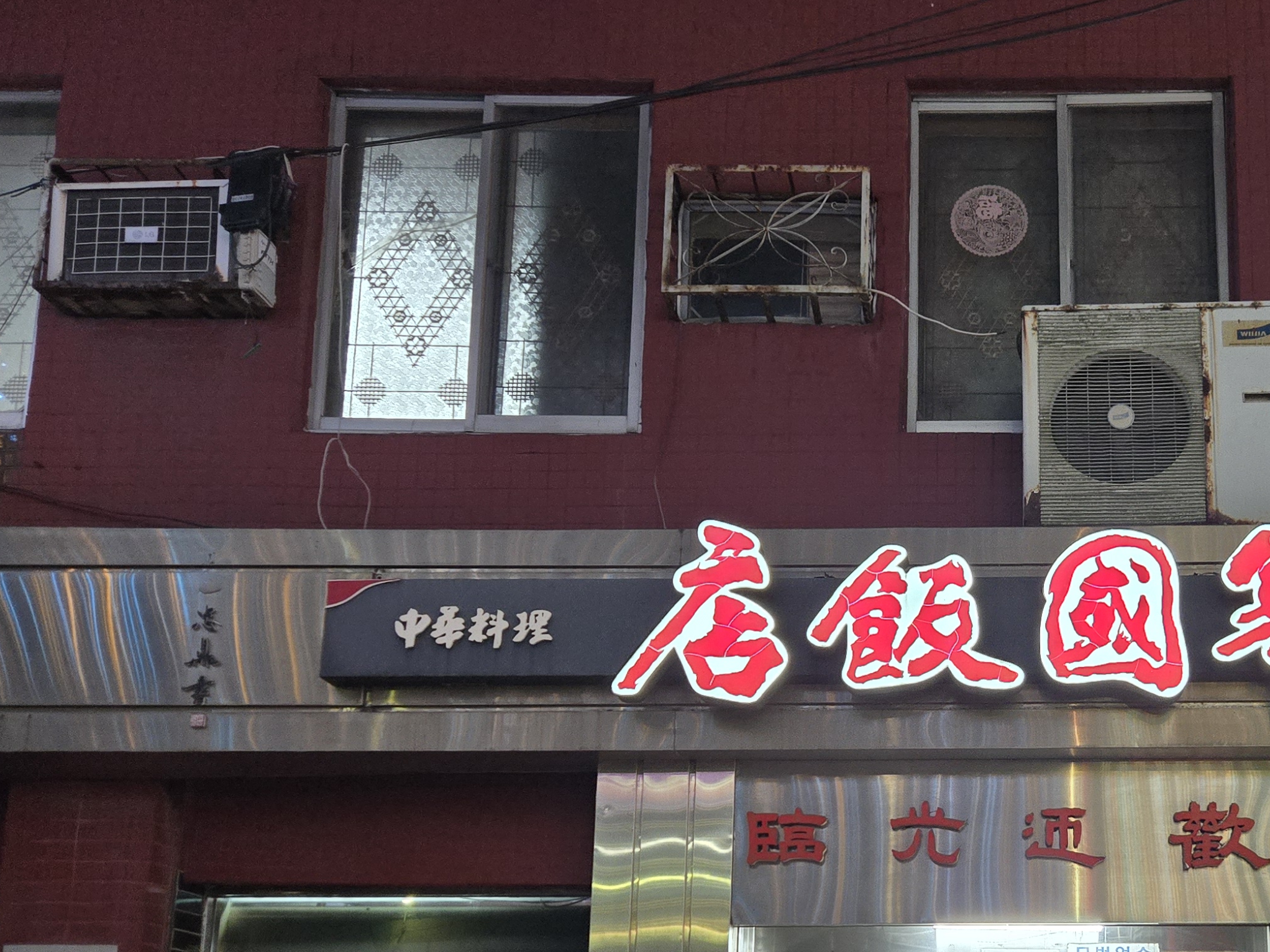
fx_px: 1651
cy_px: 761
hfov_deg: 40.4
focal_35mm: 45
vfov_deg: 31.4
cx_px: 1007
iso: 640
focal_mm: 5.4
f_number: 1.8
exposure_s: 1/120
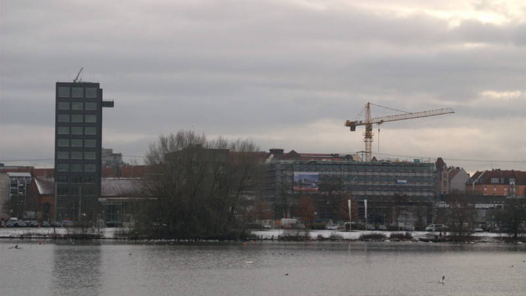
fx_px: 1981
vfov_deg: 8.5
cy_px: 157
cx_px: 263
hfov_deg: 15.1
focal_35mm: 142
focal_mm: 90
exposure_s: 1/1000
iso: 640
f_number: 5
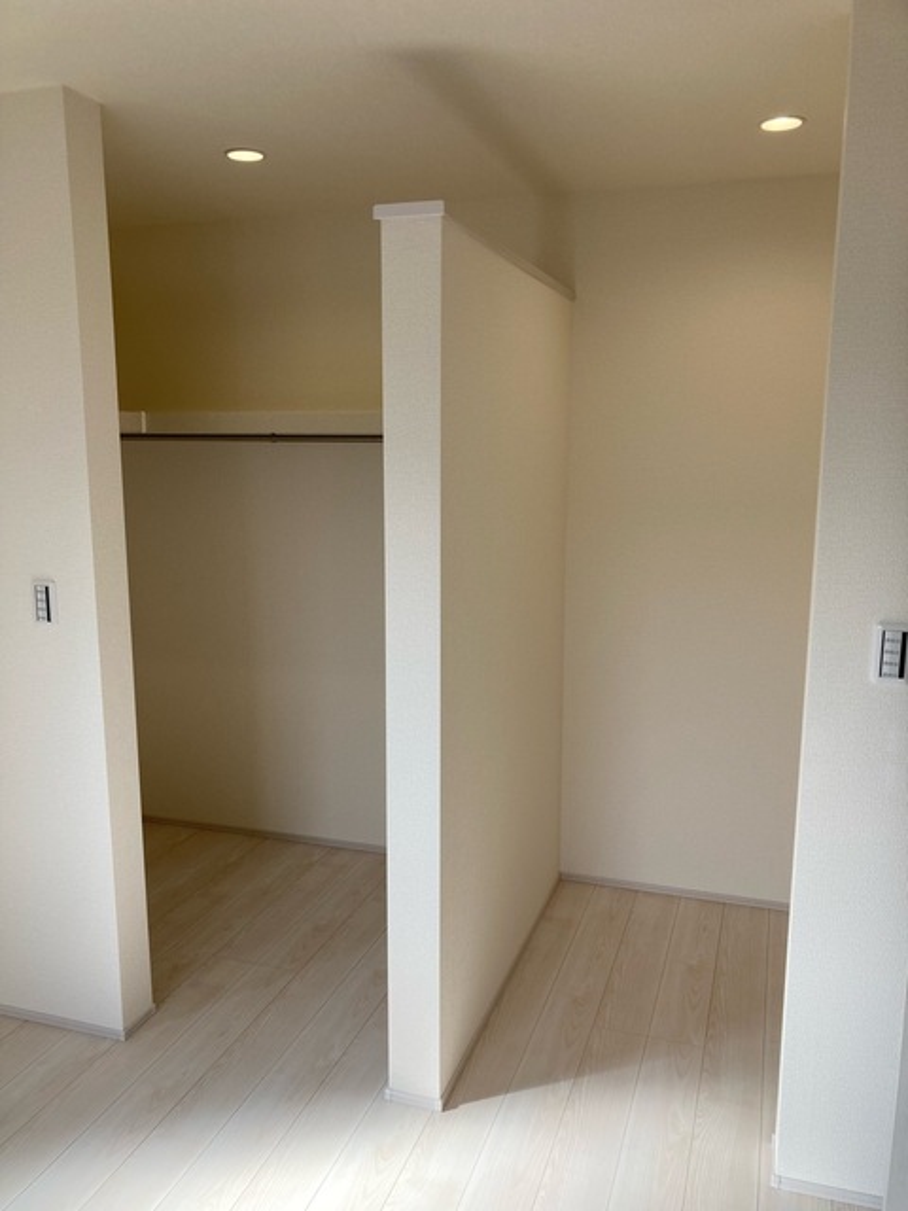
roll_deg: -0.3
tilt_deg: -10.1
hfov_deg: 49.7
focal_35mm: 28
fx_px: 979
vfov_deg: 63.4
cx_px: 454
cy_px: 606
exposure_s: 1/121
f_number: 1.8
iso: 25
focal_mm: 3.99
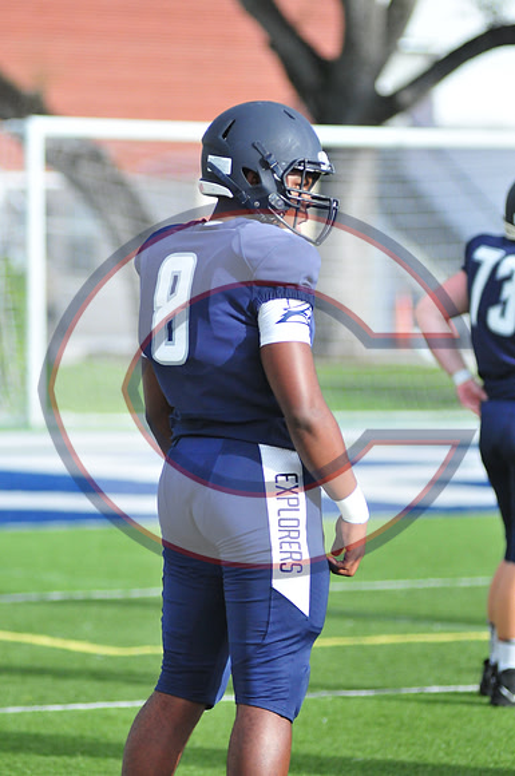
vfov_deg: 8.9
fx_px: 5004
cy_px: 388
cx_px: 258
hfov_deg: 5.9
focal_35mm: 232
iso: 1600
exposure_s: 1/8000
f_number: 2.8
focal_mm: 155
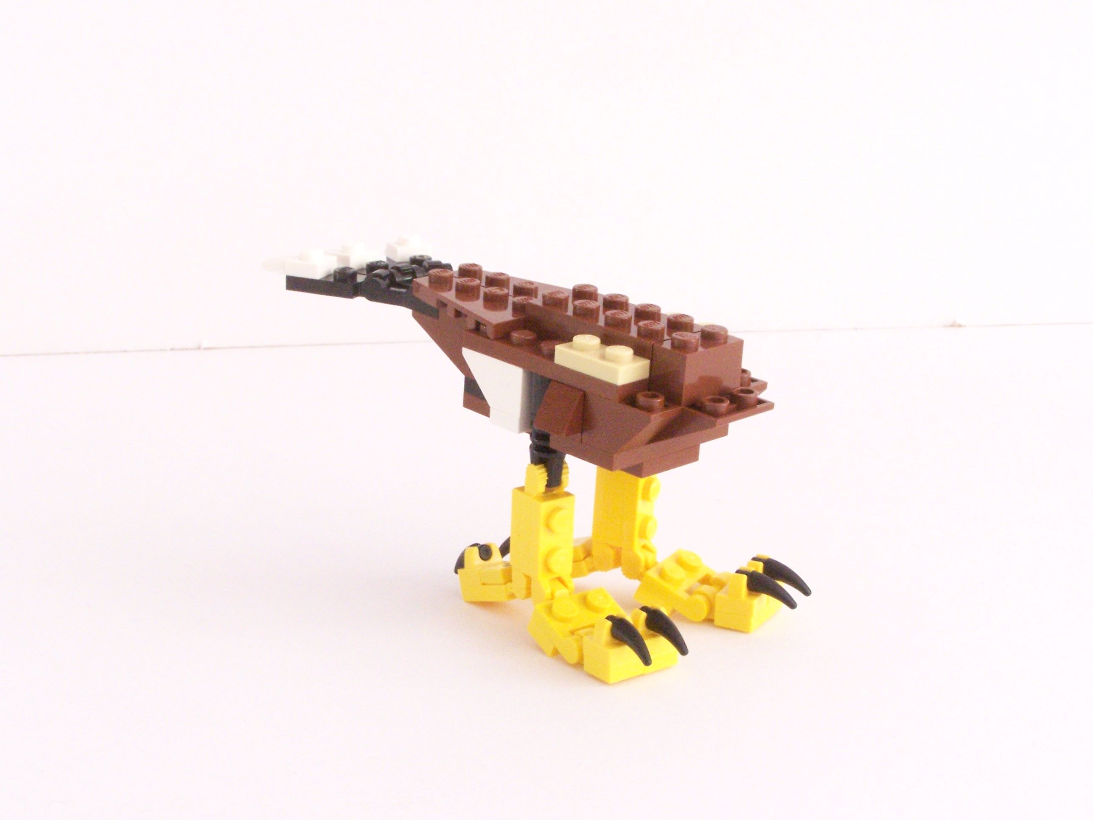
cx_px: 546
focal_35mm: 59
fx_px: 1863
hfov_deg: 32.7
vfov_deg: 24.8
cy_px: 410
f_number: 8
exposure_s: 1/8
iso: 400
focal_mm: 9.8
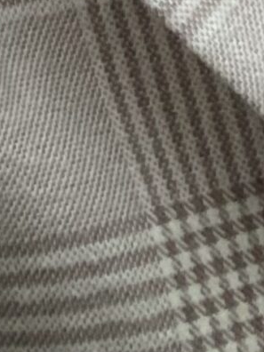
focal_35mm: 194
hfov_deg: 7.6
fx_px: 1973
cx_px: 8
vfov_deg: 8.3
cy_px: -777
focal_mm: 2.71
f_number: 2.2
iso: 400
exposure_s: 1/33
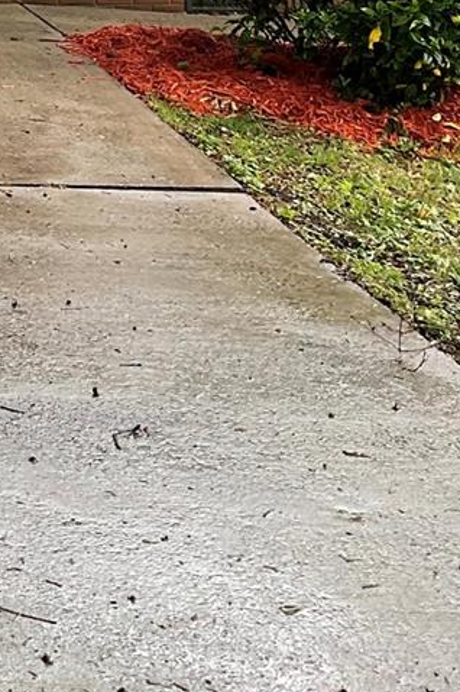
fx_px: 1862
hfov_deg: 13.1
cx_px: -276
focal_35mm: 97
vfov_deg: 19.6
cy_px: -178
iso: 16
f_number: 1.8
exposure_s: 1/223
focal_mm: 3
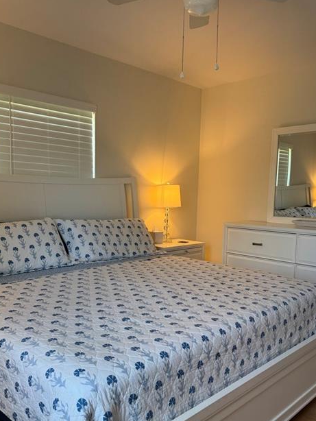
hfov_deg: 46.7
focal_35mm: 30
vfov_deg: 59.7
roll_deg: -1.6
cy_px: 239
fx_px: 365
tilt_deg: -7.6
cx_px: 178
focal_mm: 6.76
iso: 100
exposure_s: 1/120
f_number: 1.78
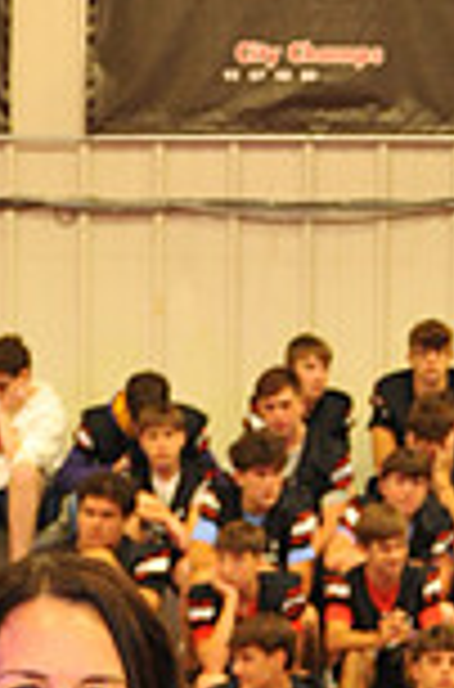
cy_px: 1295
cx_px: -40
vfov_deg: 7.9
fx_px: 4780
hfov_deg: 5.4
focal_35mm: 251
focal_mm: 66
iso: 2000
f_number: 6.3
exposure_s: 1/50
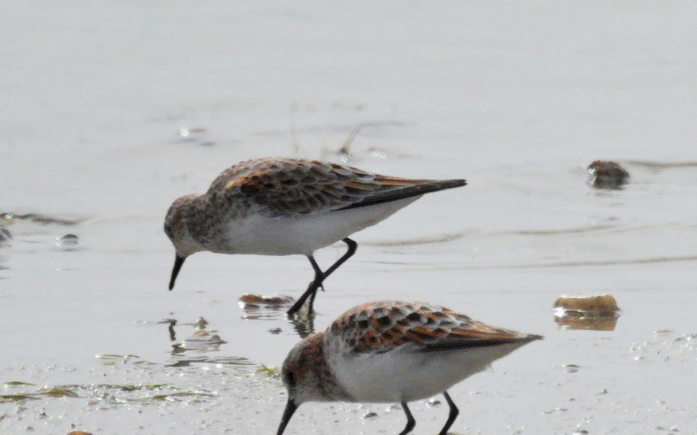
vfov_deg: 1.8
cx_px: 278
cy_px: 257
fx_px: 14204
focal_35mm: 748
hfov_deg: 2.8
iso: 500
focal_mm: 600
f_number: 6.3
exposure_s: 1/1250
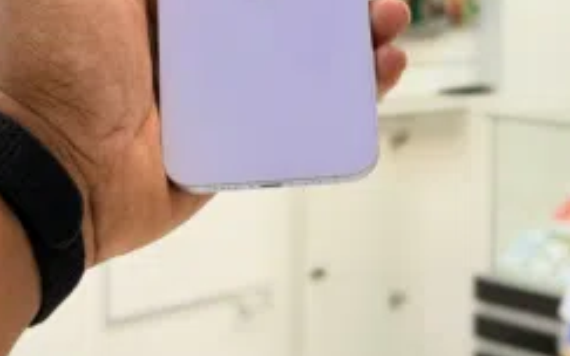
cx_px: 251
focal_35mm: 84
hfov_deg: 24.6
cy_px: -4
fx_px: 1305
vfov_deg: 15.3
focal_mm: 6.76
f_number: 1.78
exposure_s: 1/247
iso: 64
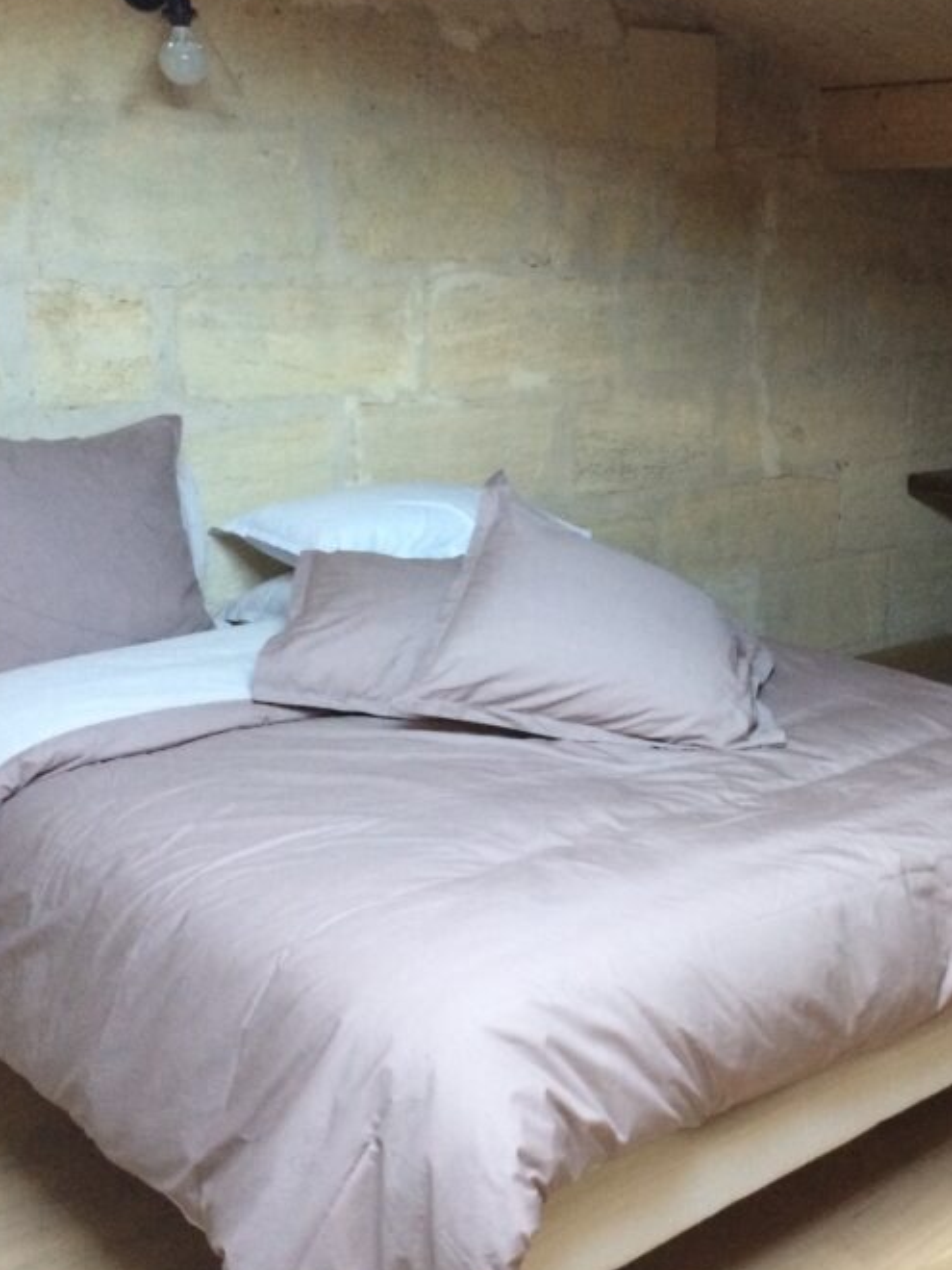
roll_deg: -0.1
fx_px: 1650
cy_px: 679
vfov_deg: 42.1
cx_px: 685
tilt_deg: -13.6
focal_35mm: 45
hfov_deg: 31.7
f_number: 2.2
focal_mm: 4.15
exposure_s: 1/33
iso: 320
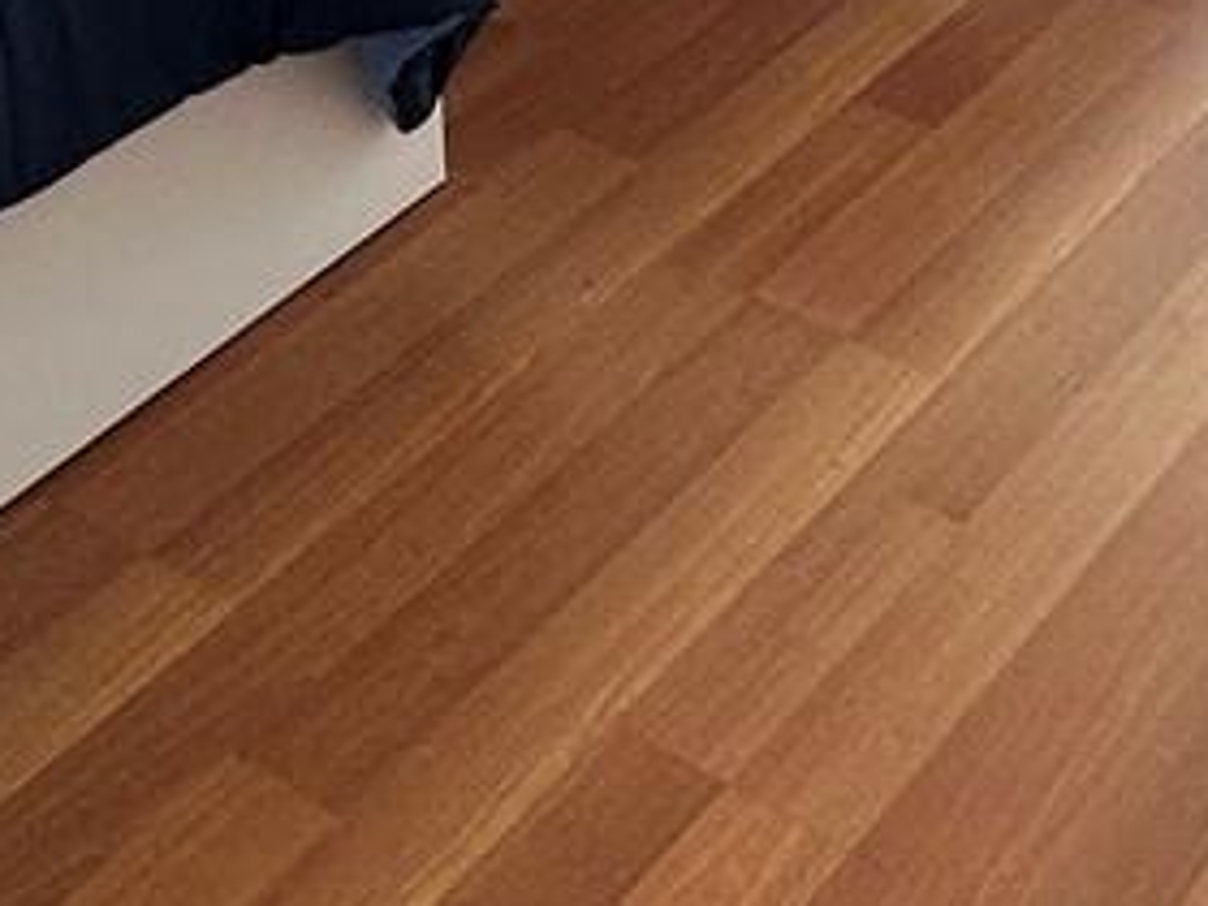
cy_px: -630
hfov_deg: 24.3
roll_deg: +1.2
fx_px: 2792
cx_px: 811
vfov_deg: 16.1
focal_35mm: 80
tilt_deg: -17.0
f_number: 2.2
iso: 64
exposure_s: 1/120
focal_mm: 2.22
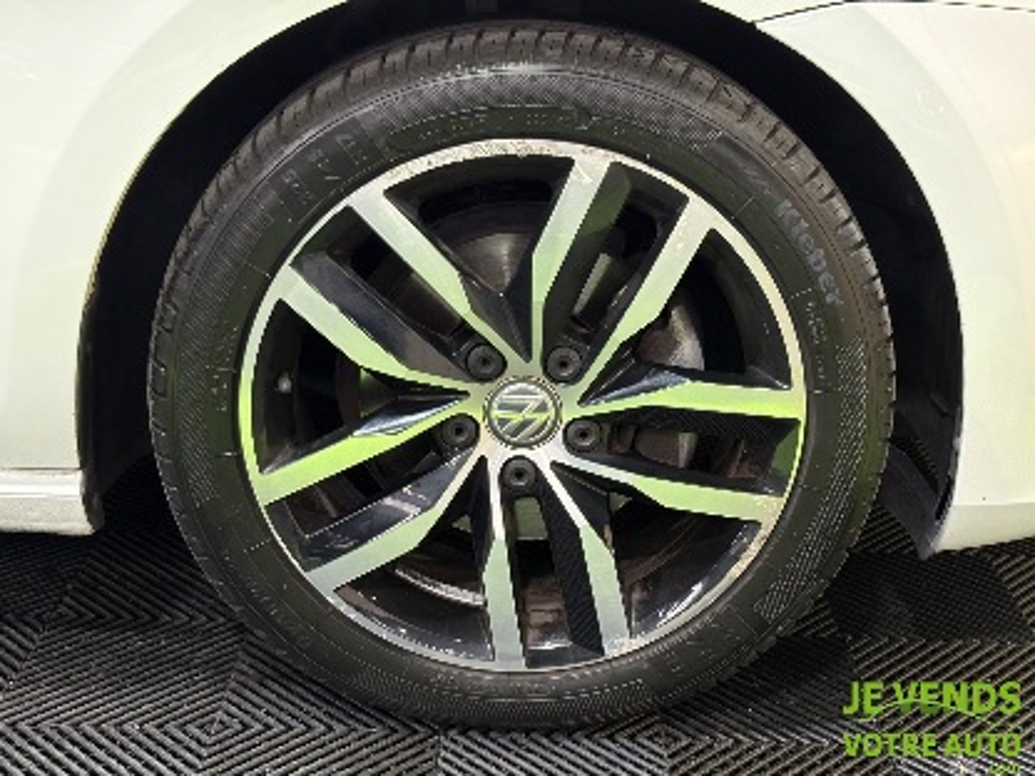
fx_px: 1555
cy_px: 388
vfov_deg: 28.0
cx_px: 518
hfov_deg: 36.8
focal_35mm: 52
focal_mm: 5.96
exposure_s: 1/100
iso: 160
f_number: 1.6
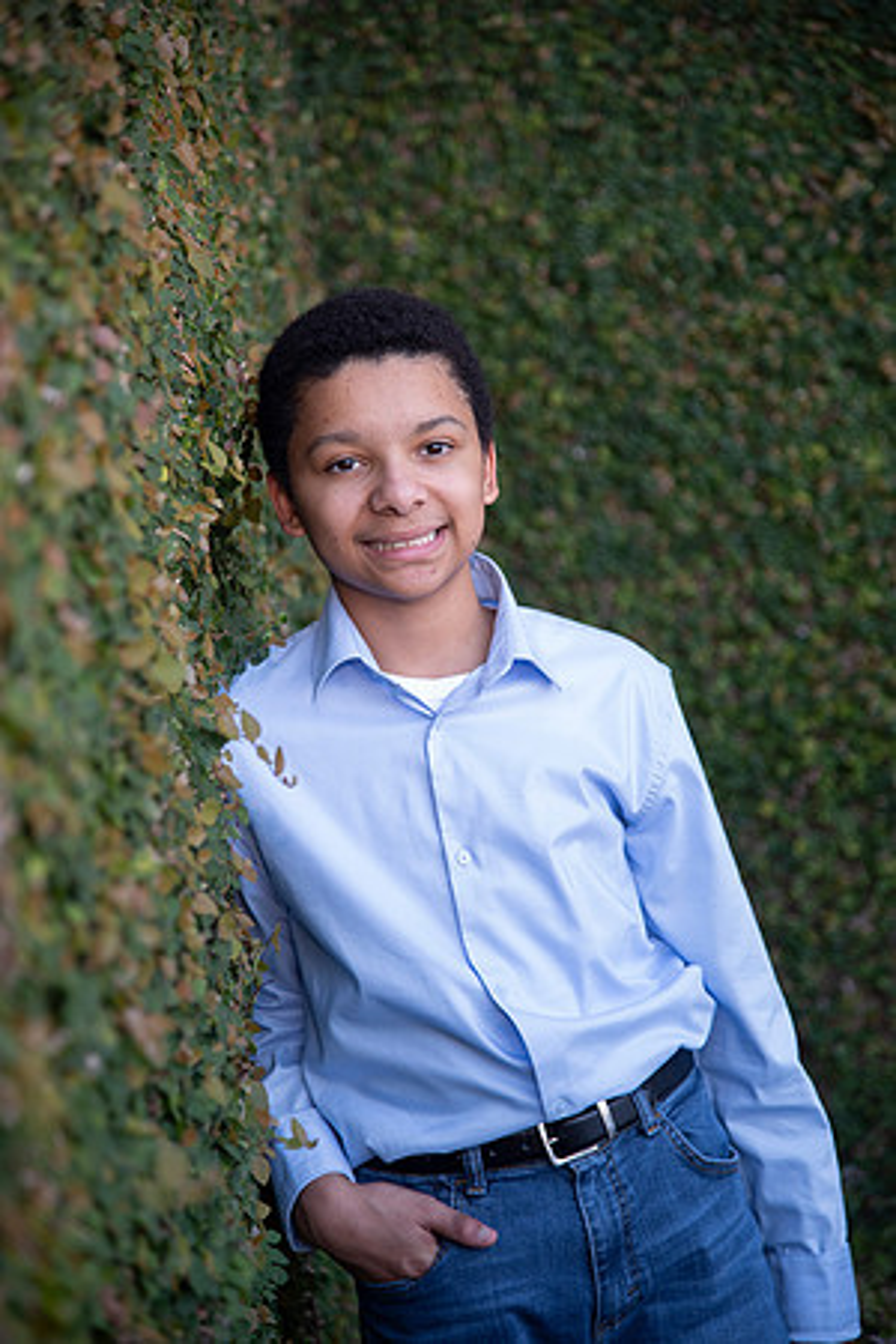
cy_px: 672
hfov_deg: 13.0
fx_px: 3920
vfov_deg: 19.5
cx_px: 448
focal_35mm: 105
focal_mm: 105
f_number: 4
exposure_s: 1/320
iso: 640
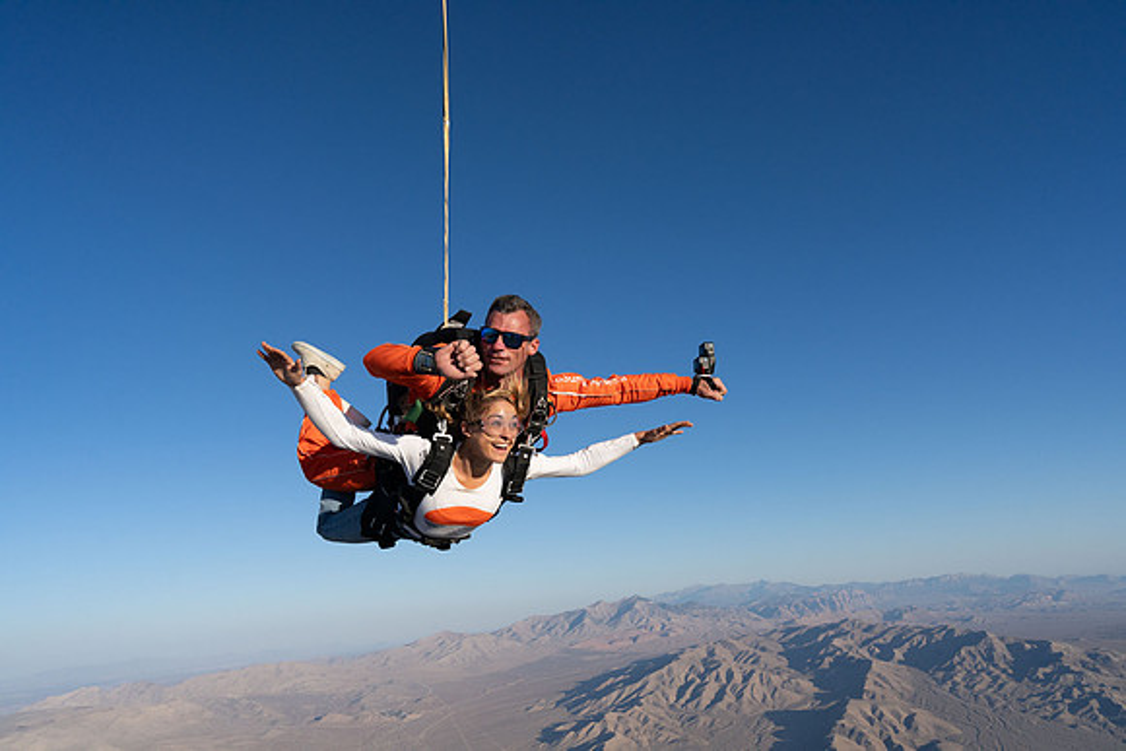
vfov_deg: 53.2
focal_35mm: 24
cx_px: 563
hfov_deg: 73.7
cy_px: 376
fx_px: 751
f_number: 9
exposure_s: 1/2000
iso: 800
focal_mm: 24
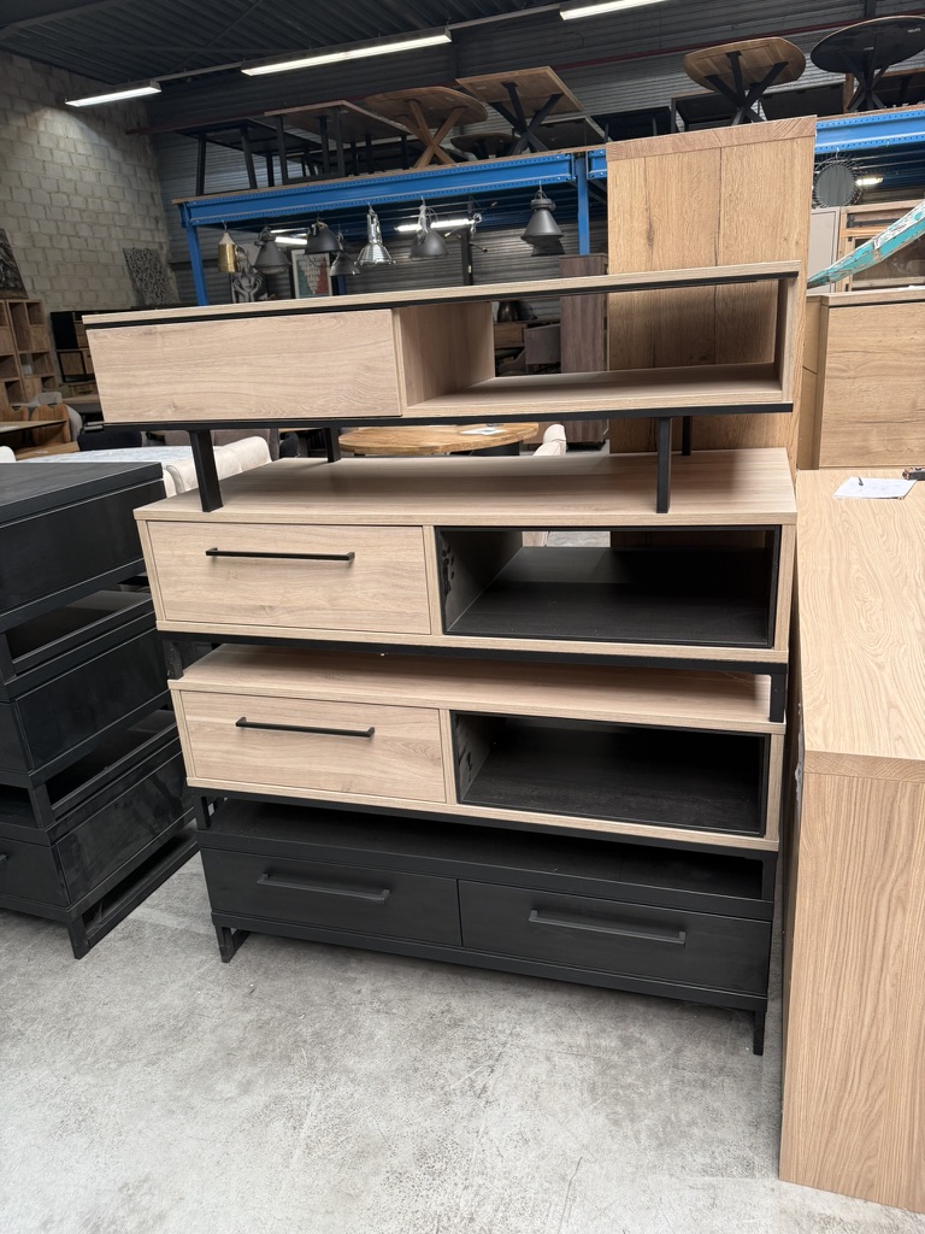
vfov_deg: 71.6
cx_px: 462
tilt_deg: -19.1
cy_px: 617
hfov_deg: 56.8
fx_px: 855
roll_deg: +3.0
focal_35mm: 24
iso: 160
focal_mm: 6.76
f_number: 1.78
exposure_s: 1/100
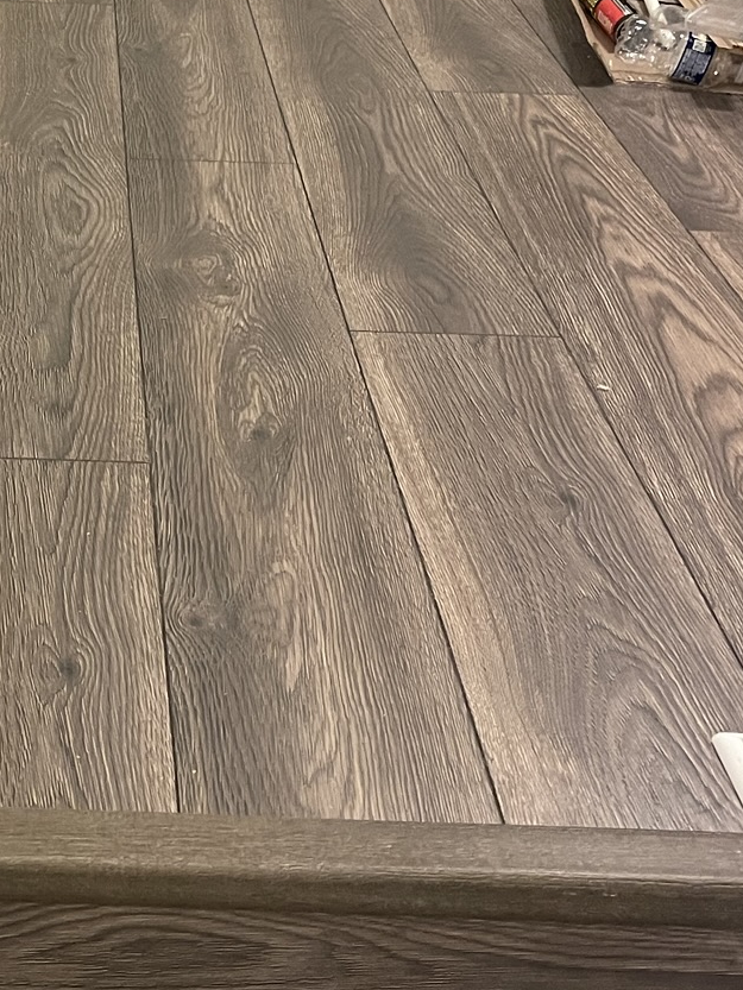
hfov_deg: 23.4
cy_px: 334
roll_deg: -0.2
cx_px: -5
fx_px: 1717
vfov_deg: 31.9
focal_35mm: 60
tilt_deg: -27.1
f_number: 1.6
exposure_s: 1/40
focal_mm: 5.1
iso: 400
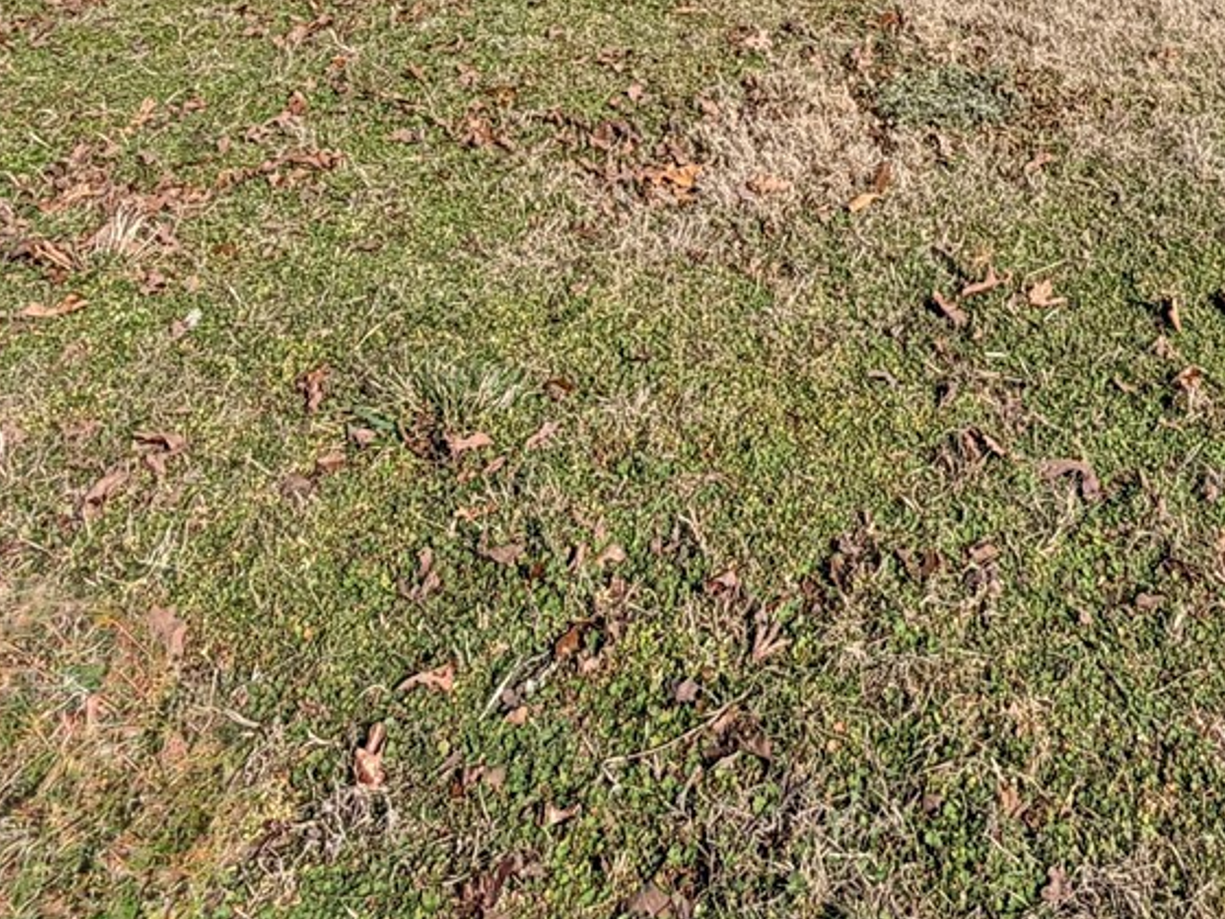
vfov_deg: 22.3
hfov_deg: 37.6
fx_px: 1699
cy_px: -608
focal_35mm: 48
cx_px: 1052
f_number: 2.2
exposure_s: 1/779
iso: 20
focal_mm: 2.22
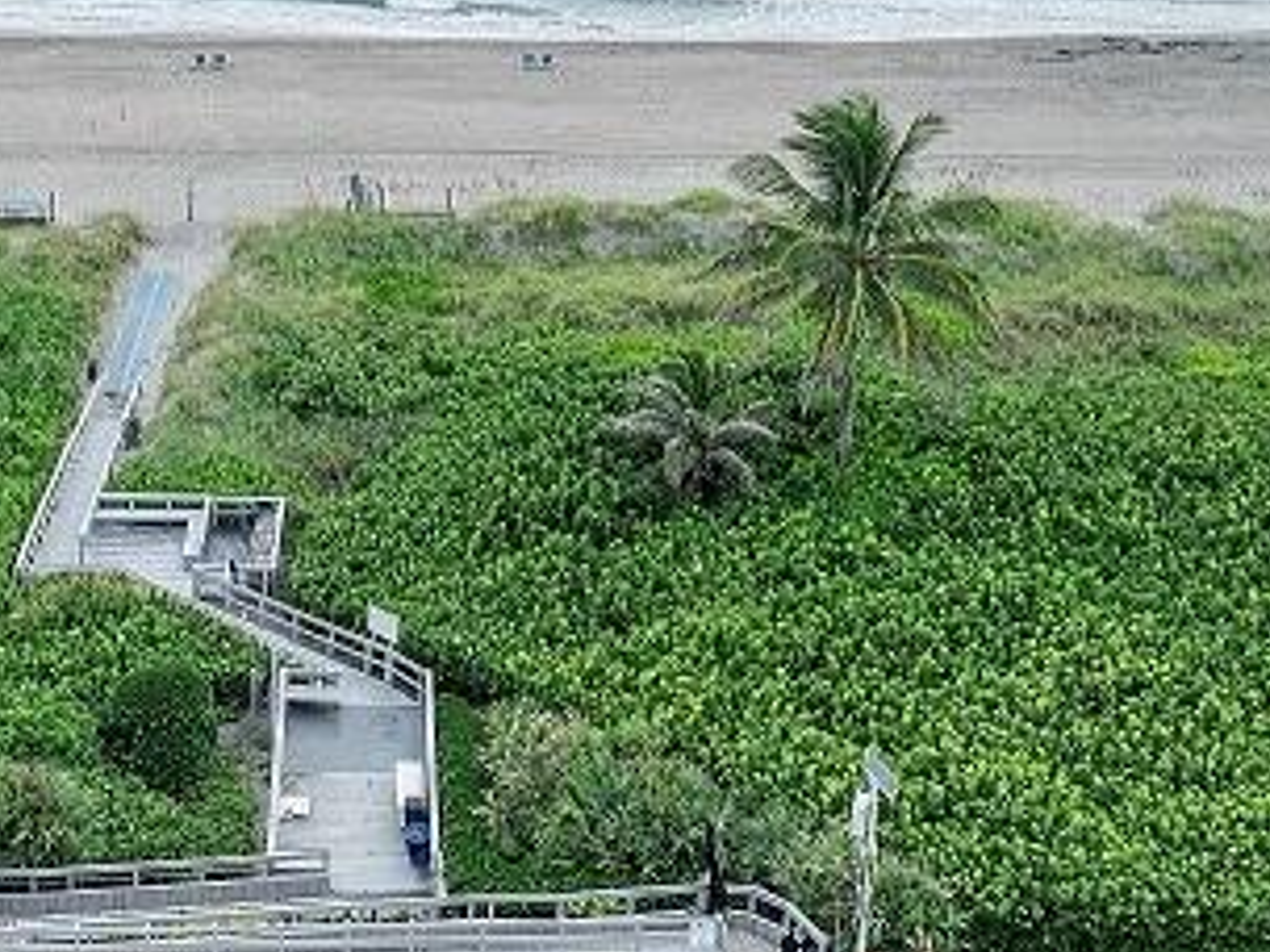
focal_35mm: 52
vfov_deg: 26.6
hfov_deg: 36.1
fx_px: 1908
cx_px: 340
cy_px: 17
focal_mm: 12.29
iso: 170
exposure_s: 1/2500
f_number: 2.8
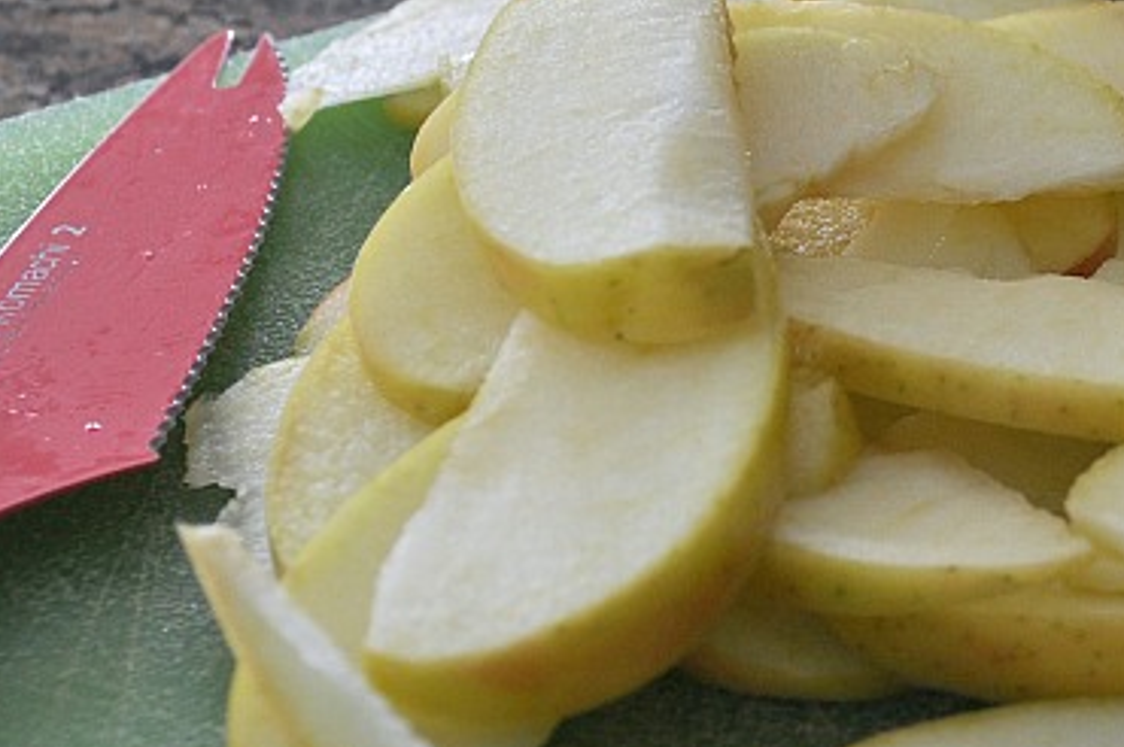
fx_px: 3850
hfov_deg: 16.5
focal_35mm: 123
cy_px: 296
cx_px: 936
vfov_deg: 11.1
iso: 250
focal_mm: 29
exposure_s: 1/125
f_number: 5.6
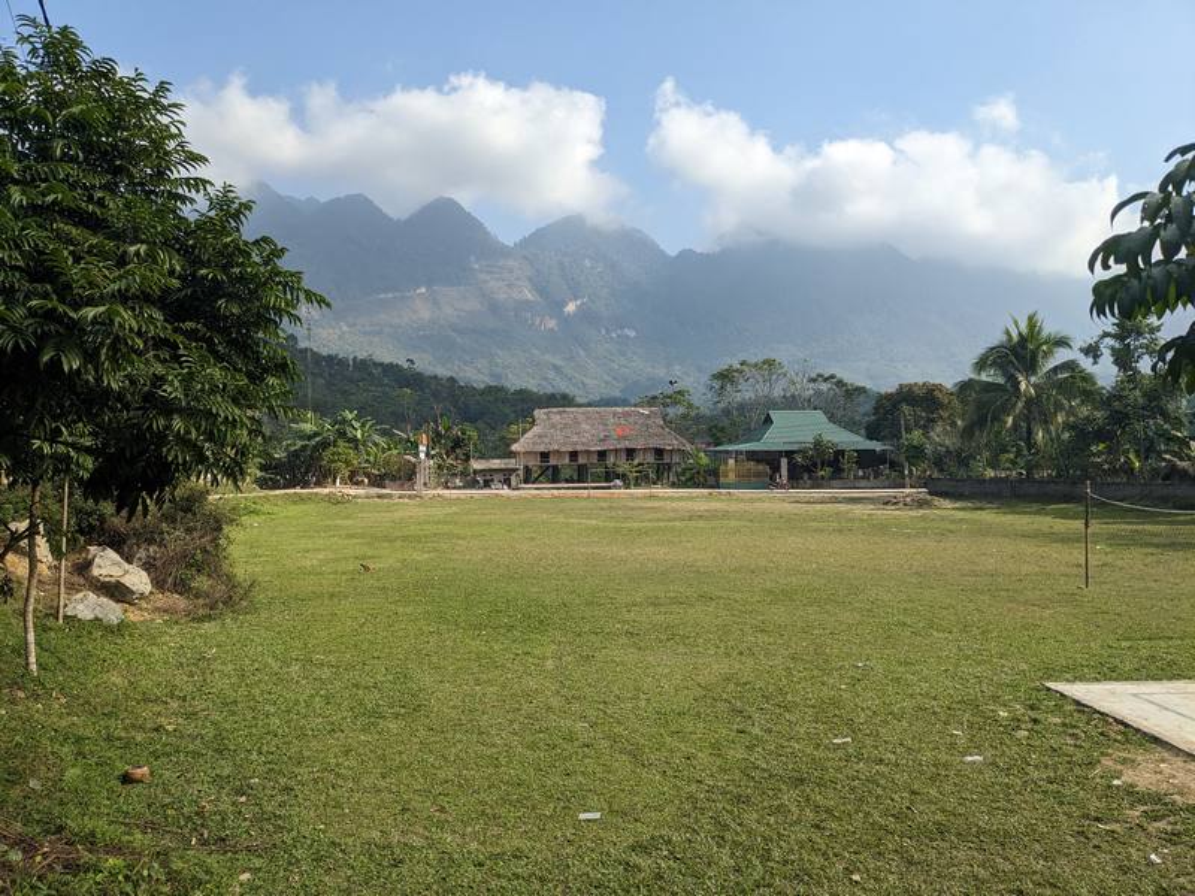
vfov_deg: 51.4
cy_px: 448
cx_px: 598
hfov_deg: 65.3
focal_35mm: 27
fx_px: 932
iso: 67
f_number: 1.73
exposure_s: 1/3356
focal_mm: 4.38
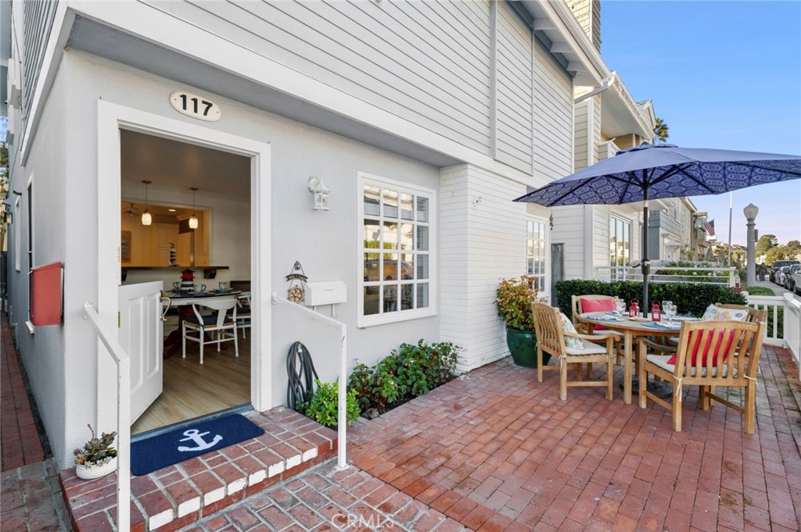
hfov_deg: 96.8
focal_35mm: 16
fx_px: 356
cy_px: 266
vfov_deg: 73.7
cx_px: 400
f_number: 8
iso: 200
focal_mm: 16
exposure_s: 1/8
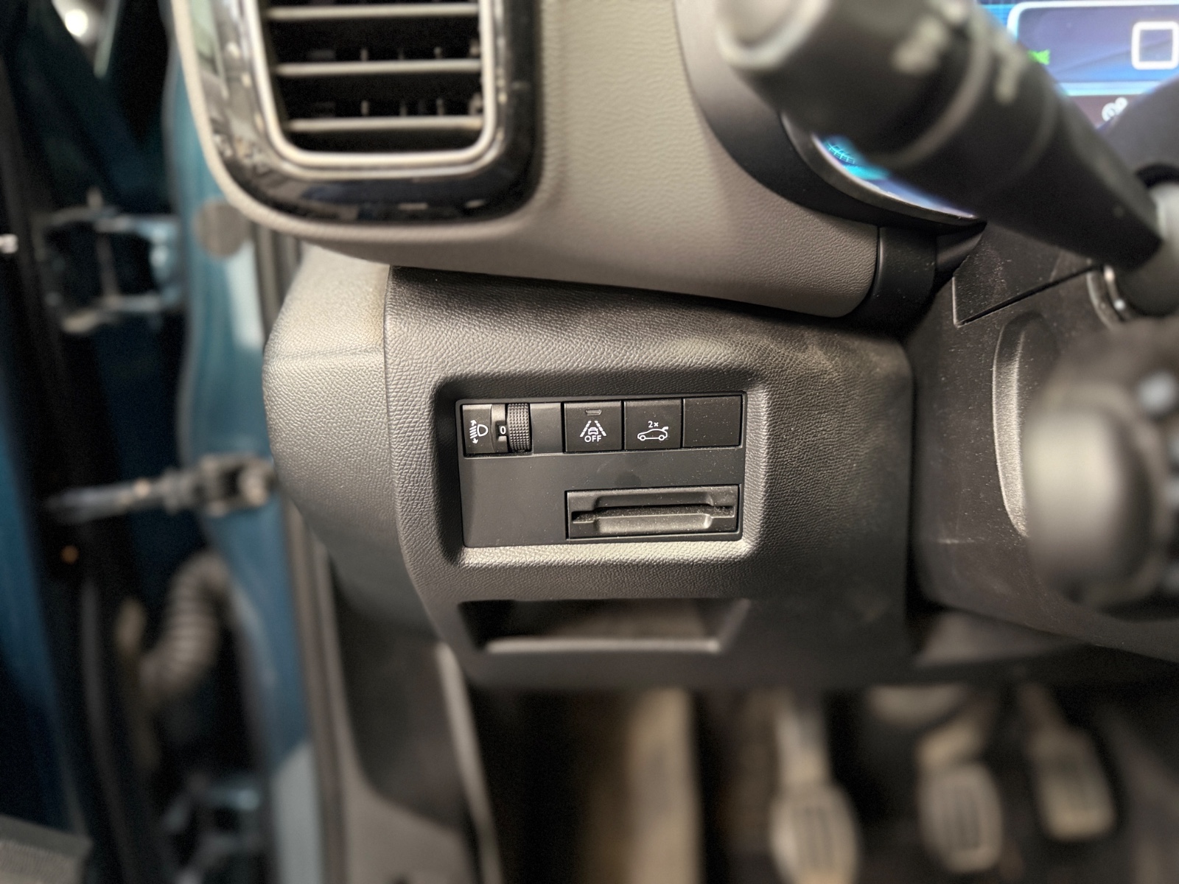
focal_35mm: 24
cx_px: 590
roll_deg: +1.8
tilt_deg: -22.4
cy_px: 442
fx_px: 817
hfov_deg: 71.6
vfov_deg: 56.8
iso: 800
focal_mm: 6.76
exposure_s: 1/25
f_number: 1.78
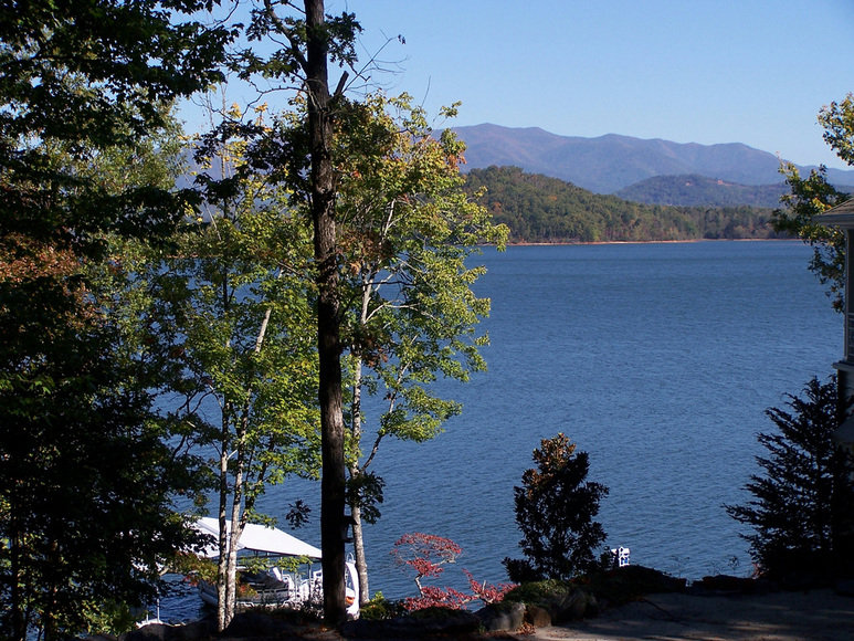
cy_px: 320
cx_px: 427
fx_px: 1851
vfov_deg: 19.6
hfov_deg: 26.0
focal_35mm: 75
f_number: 3.2
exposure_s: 1/1000
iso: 80
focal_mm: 12.4
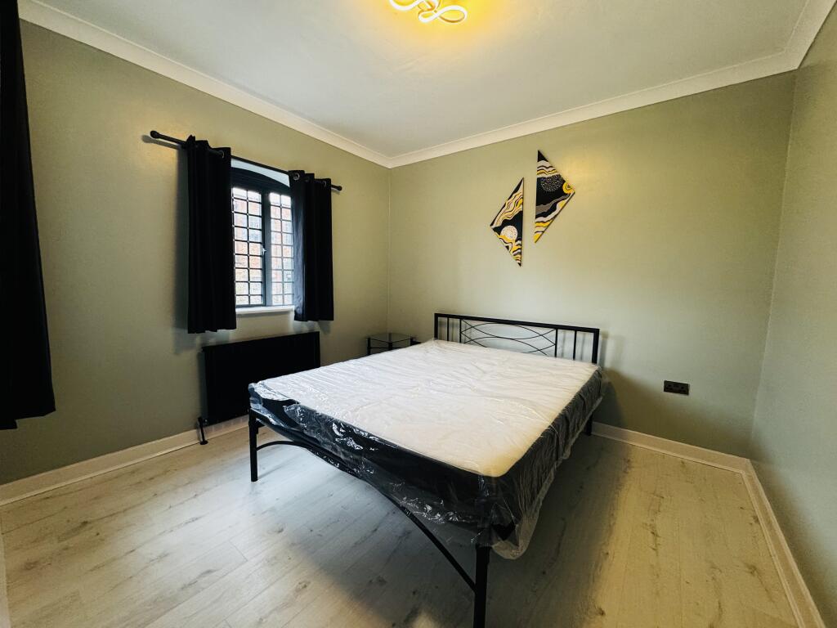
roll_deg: -1.3
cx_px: 418
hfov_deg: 102.1
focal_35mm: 14
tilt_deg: -5.9
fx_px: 339
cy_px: 314
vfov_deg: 85.7
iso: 200
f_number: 2.2
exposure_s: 1/50
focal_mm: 2.22
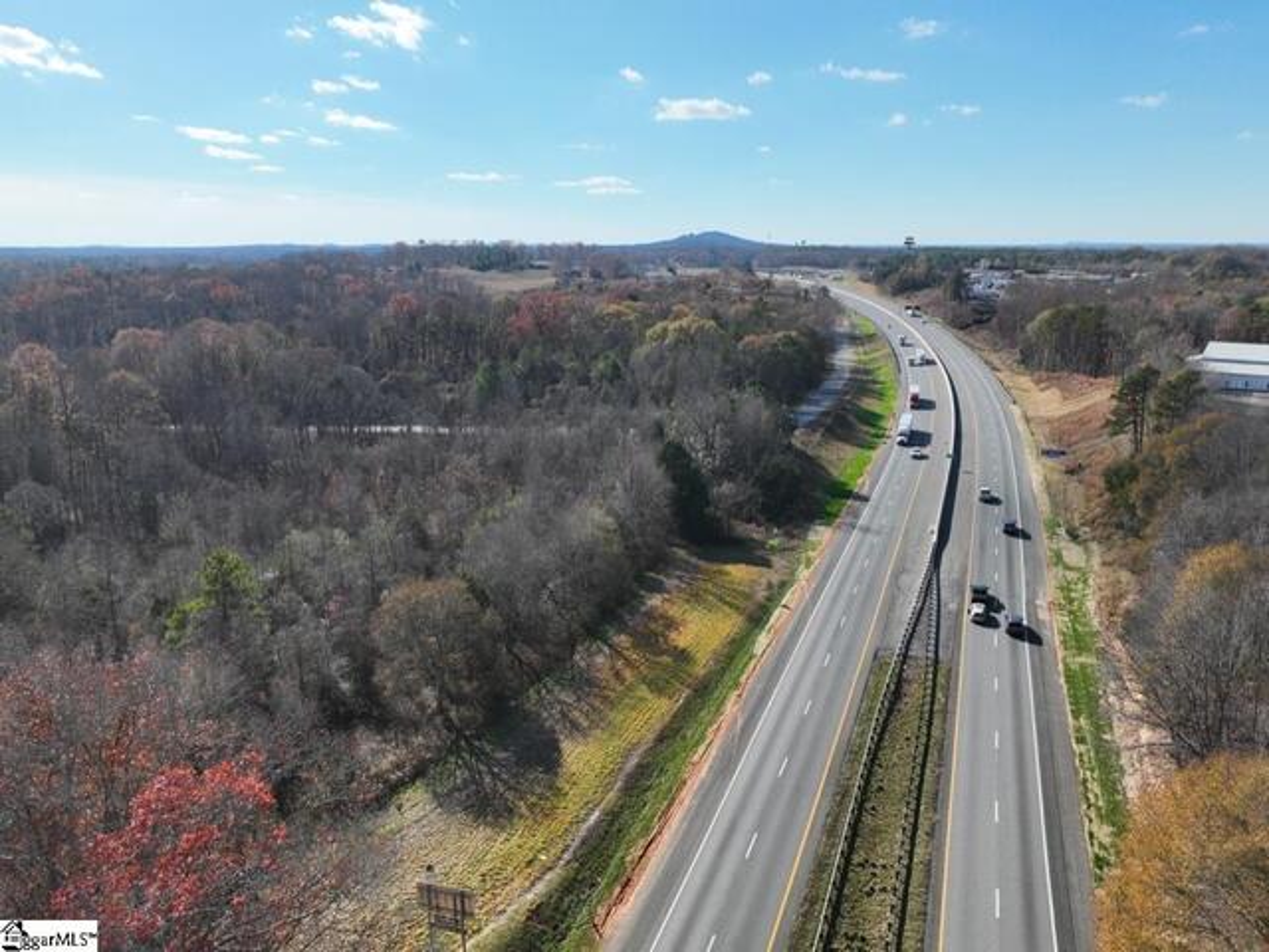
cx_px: 634
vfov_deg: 56.8
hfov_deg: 71.6
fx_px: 880
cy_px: 476
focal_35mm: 24
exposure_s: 1/500
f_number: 2.8
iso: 280
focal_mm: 12.29
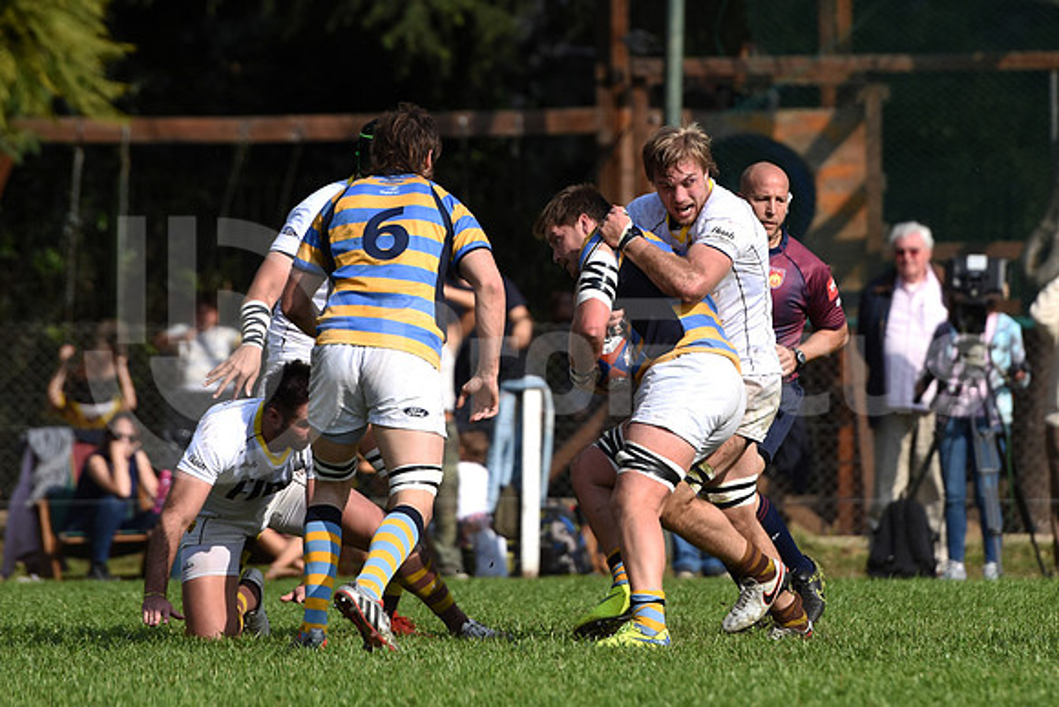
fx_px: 8827
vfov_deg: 4.6
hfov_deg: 6.9
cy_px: 354
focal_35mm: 300
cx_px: 530
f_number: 3.5
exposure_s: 1/4000
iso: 250
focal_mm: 200
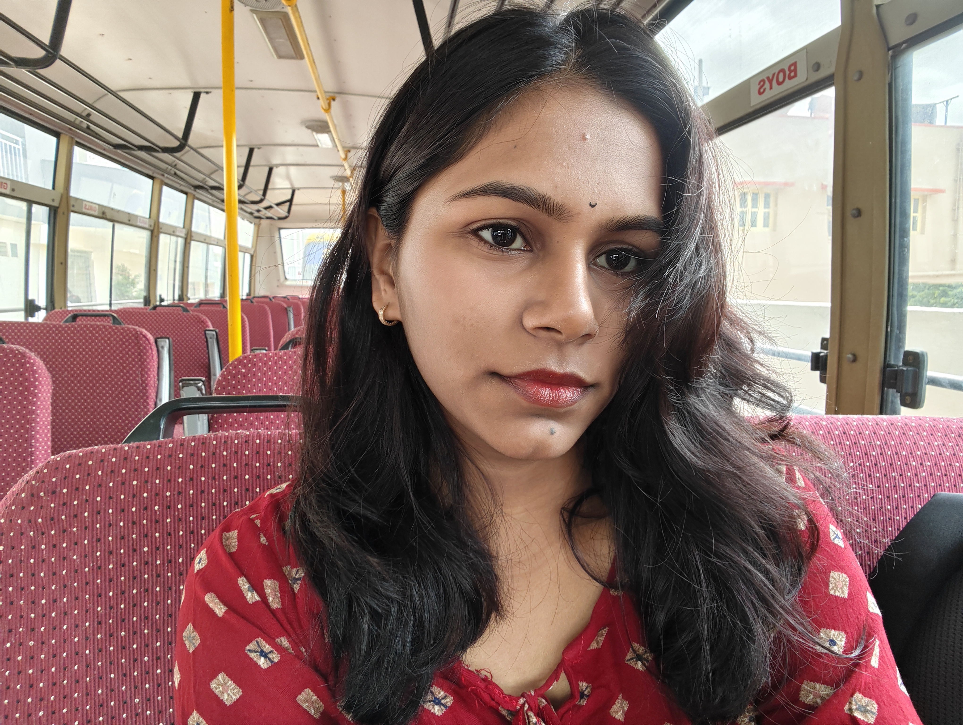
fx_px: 557
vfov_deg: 66.1
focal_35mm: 20
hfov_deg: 81.7
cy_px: 362
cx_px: 482
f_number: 16
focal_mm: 3.09
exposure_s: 1/50
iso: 117
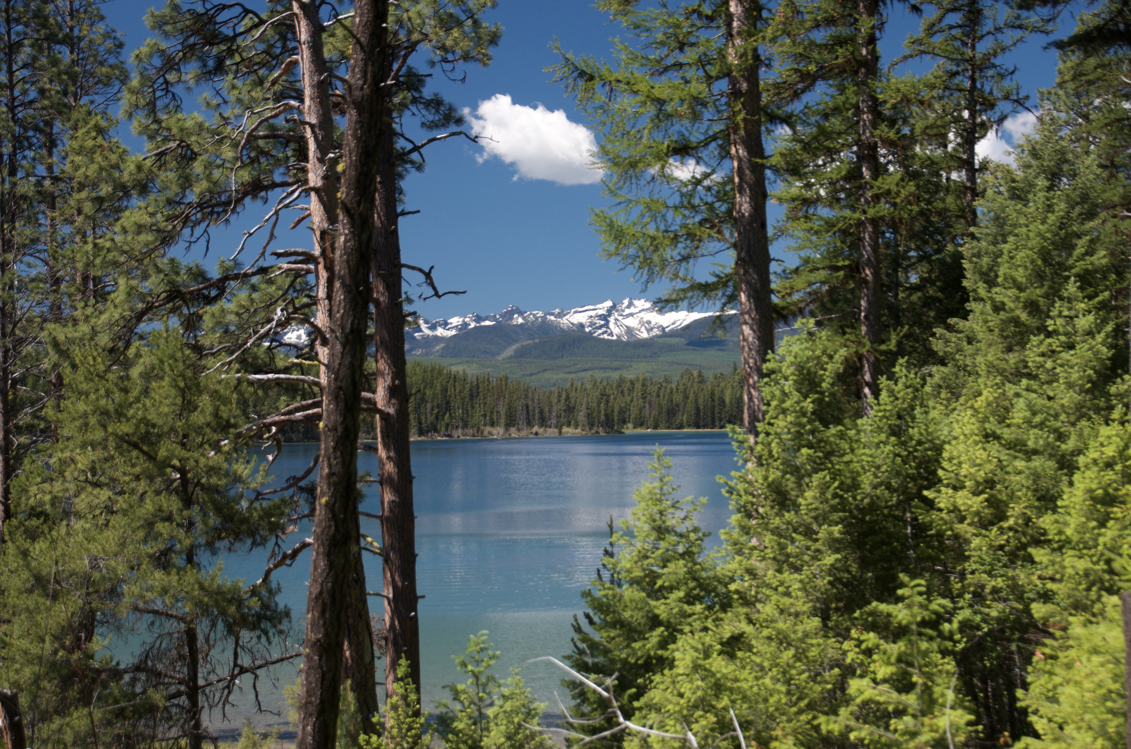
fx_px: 2163
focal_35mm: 69
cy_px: 374
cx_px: 566
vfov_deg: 19.6
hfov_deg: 29.3
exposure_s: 1/320
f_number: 5
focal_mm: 46
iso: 250
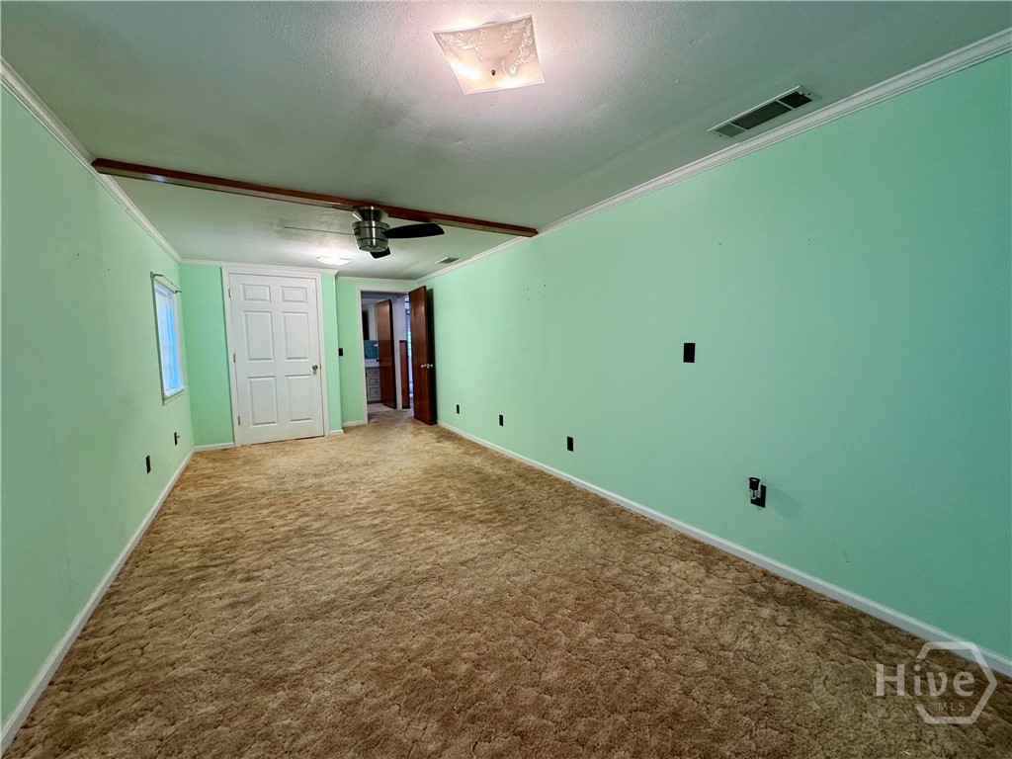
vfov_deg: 85.7
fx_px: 409
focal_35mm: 14
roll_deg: +0.7
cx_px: 506
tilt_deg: -5.4
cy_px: 380
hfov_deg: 102.1
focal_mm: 2.22
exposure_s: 1/60
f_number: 2.2
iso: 250
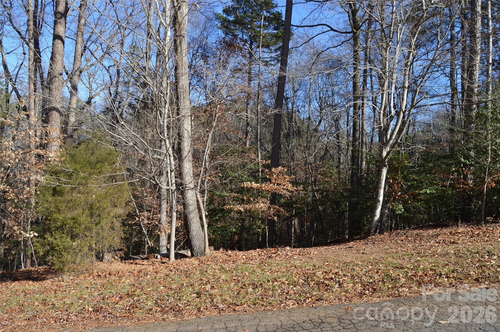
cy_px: 166
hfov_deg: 67.4
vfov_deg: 47.8
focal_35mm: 27
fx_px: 375
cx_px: 250
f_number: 7.1
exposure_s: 1/200
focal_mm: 18
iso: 100
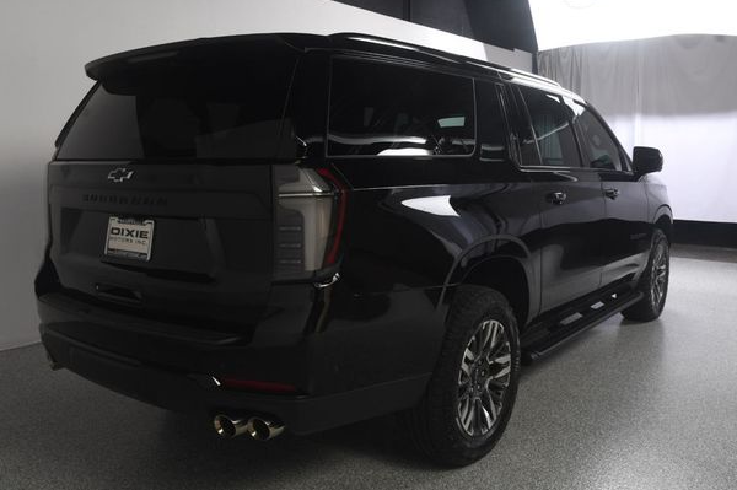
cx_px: 354
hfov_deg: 58.7
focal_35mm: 32
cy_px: 230
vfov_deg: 41.0
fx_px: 655
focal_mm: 20
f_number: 9
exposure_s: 1/160
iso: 100
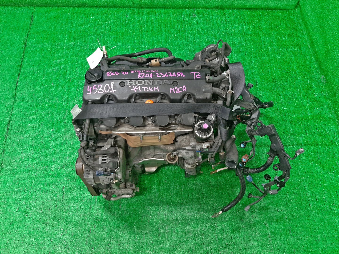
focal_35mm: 26
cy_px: 127
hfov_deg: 67.3
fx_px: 255
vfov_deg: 53.1
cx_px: 170
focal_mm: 3.93
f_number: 1.7
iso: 151
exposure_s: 1/50
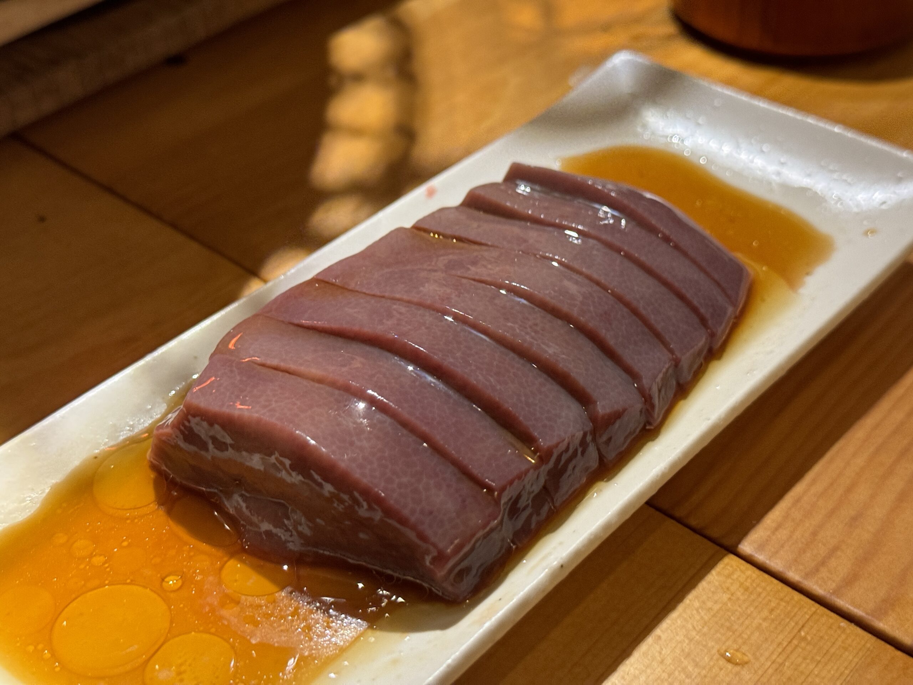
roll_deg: +2.0
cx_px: 456
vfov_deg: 30.3
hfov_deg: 39.7
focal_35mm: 48
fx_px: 1266
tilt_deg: -40.8
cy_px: 342
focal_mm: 6.76
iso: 320
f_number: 1.78
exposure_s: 1/33
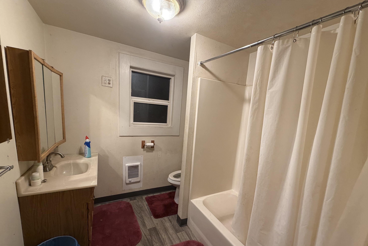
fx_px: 153
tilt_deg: -9.7
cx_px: 184
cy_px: 140
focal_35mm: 15
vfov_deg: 76.9
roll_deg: -4.3
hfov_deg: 100.4
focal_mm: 2.22
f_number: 2.2
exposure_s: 1/60
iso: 250
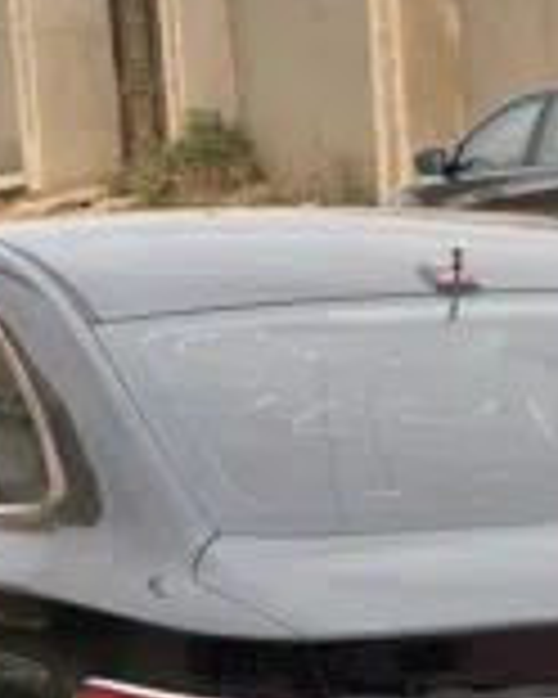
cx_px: 400
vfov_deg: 10.8
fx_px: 3613
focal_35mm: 175
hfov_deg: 8.8
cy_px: 898
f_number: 2
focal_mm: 6
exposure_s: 1/484
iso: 20
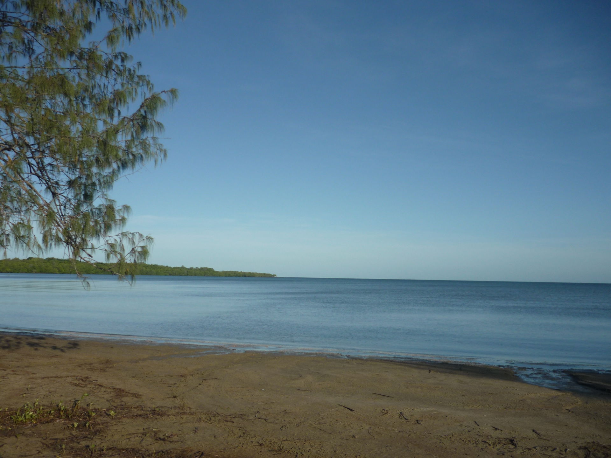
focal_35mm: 33
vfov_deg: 42.9
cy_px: 229
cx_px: 306
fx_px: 582
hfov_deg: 55.4
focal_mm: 5.5
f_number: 8
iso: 100
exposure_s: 1/320
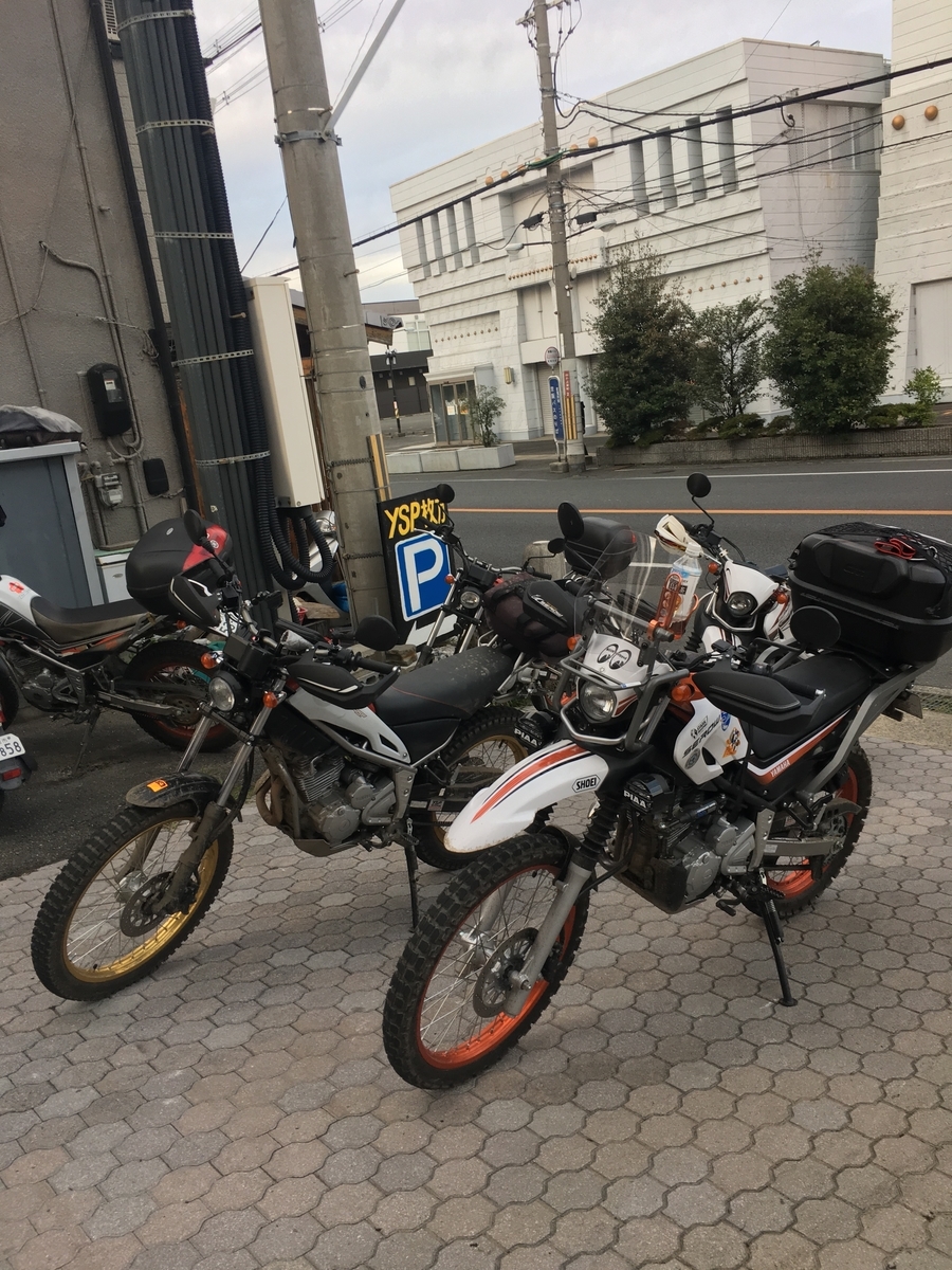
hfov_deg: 48.2
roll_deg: +5.1
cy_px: 635
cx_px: 476
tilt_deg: -12.0
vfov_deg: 61.7
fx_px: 1063
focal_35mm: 29
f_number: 2.2
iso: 40
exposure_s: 1/120
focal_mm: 4.15
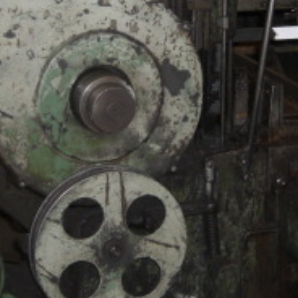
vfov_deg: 14.8
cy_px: 68
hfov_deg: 14.9
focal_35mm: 117
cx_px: 212
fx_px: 1140
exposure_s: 1/60
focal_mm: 7.9
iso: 200
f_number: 2.8
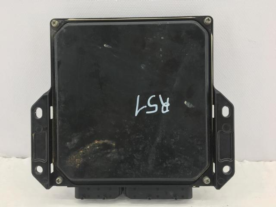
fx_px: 231
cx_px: 138
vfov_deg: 48.2
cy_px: 104
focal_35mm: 29
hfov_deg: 61.7
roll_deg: +1.0
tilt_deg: -19.0
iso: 32
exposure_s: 1/100
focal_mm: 4.15
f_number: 2.2
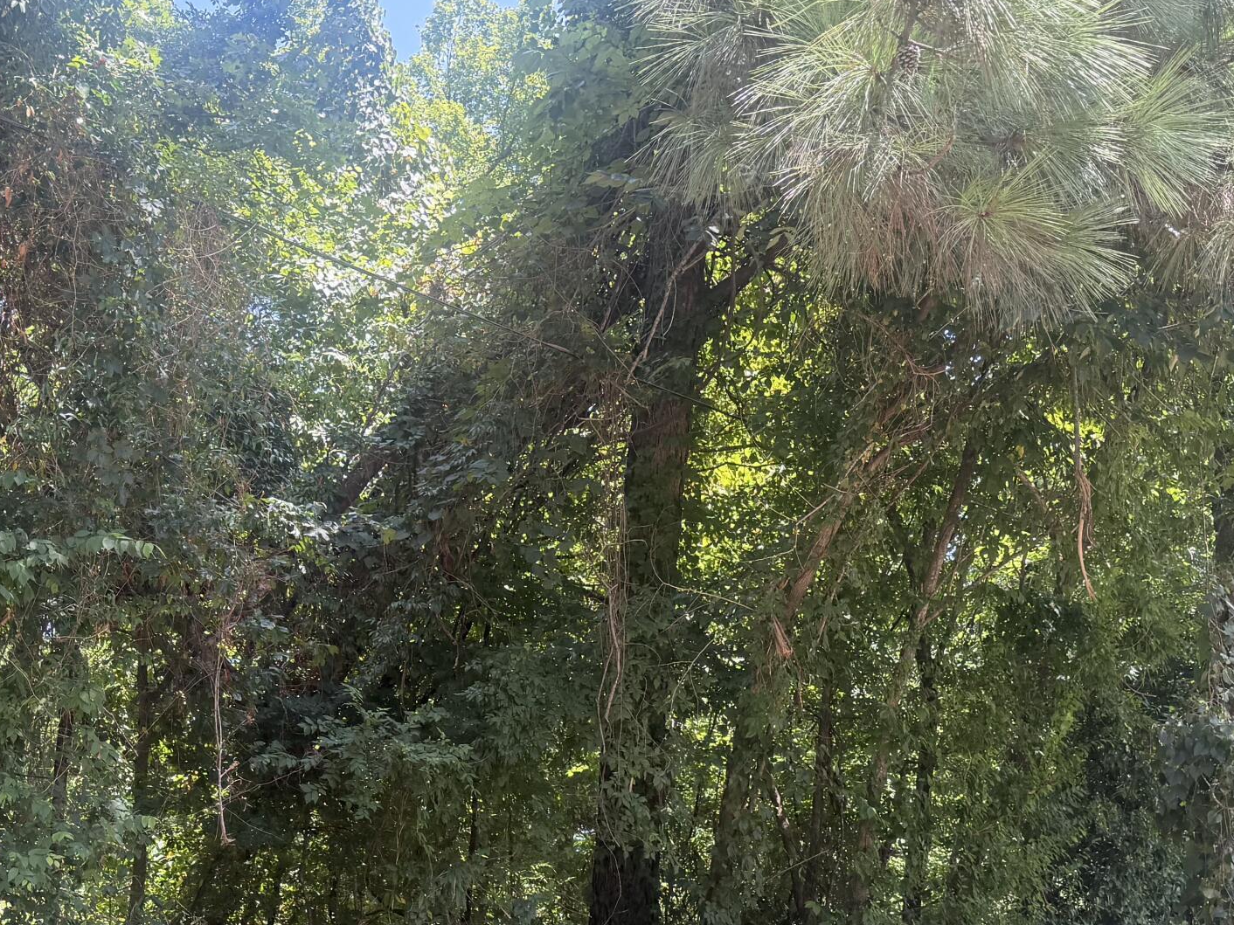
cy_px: 706
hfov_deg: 37.1
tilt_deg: +8.9
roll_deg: -0.7
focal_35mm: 51
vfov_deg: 28.1
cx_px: 408
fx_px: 1818
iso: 100
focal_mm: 6.76
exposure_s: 1/403
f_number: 1.78
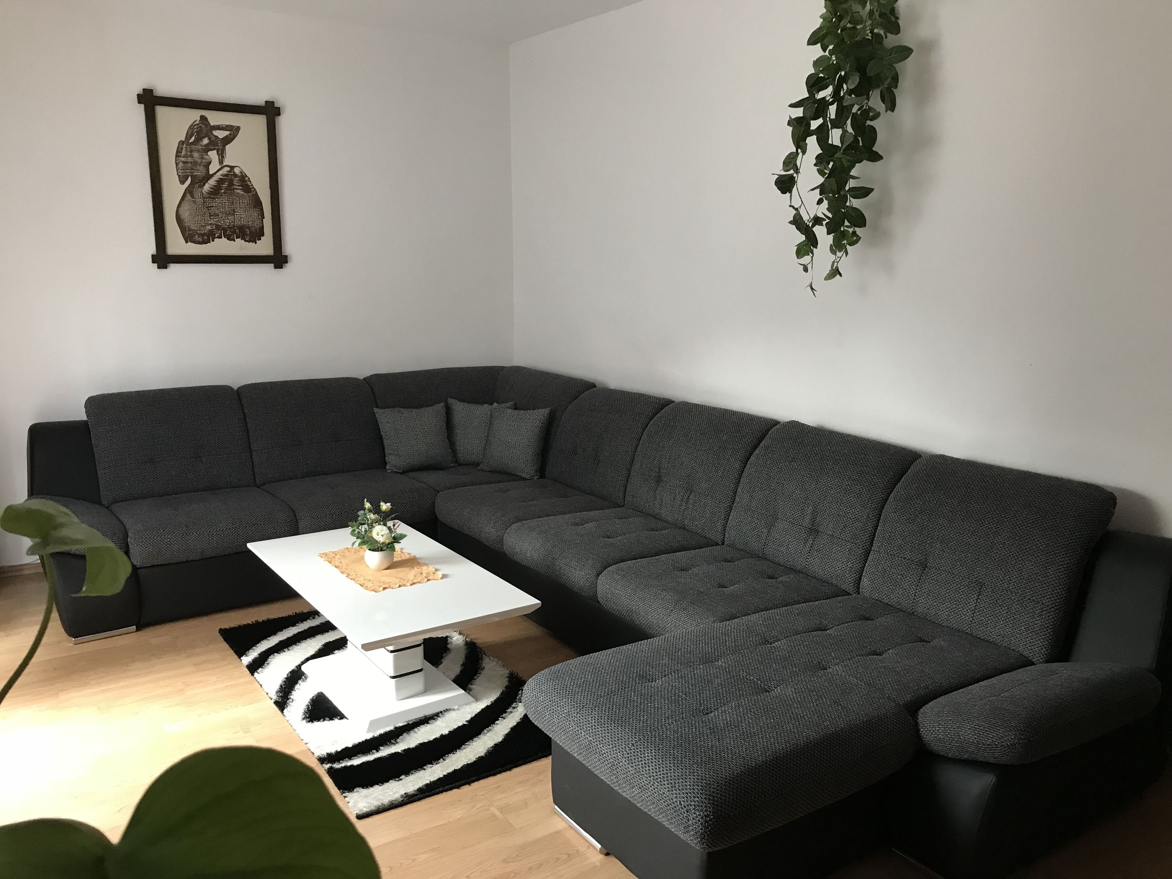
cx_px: 586
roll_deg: -0.6
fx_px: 948
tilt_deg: -9.9
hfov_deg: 63.4
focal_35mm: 28
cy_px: 440
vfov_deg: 49.7
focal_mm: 3.99
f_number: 1.8
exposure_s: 1/17
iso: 64
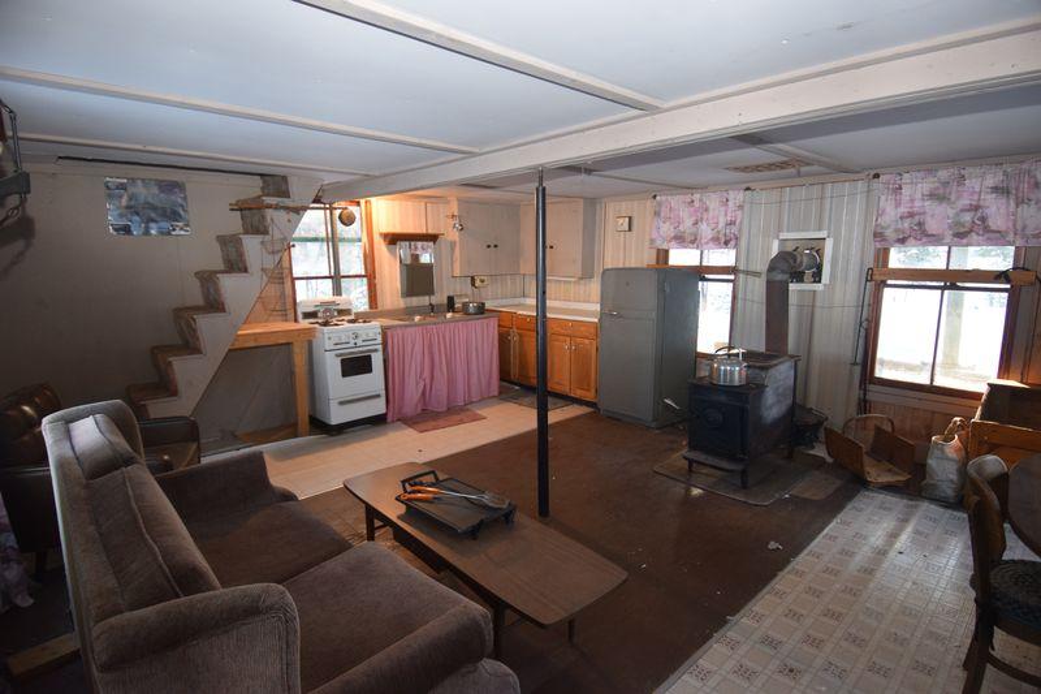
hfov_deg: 90.0
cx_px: 520
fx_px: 520
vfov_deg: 67.4
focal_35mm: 18
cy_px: 347
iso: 800
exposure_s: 1/80
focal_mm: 12
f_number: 4.5
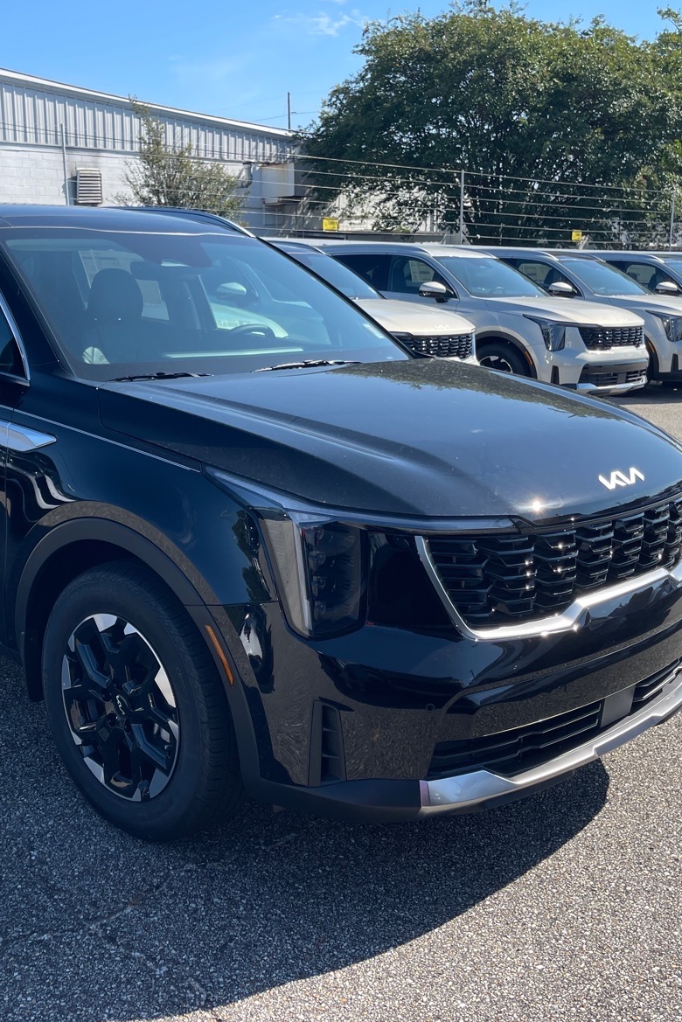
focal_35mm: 37
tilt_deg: -13.0
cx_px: 181
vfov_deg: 51.9
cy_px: 516
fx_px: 1051
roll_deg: +2.7
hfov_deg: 35.3
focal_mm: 5.1
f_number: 1.6
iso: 32
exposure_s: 1/2786
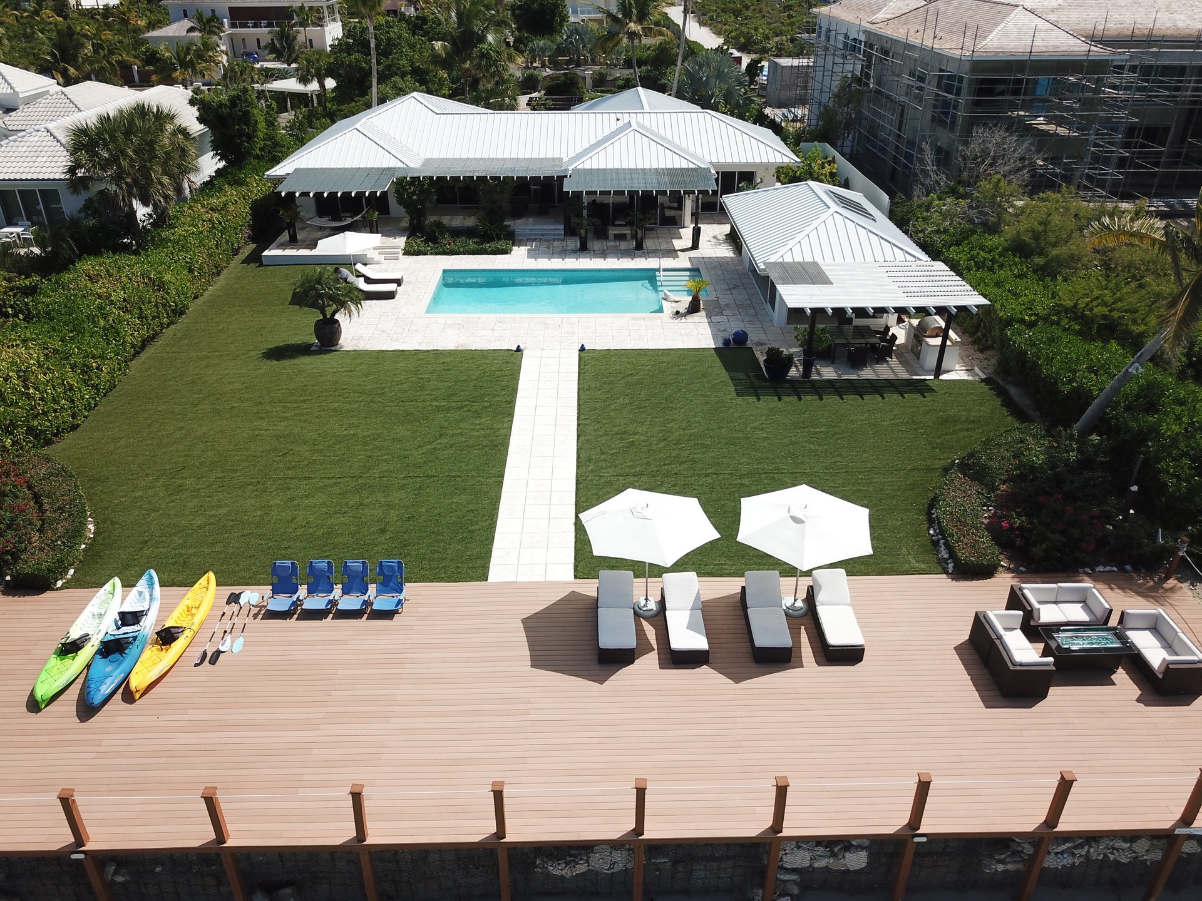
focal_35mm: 26
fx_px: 903
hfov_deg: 67.3
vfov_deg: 53.1
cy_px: 450
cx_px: 601
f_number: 2.2
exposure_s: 1/2169
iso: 100
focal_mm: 4.73
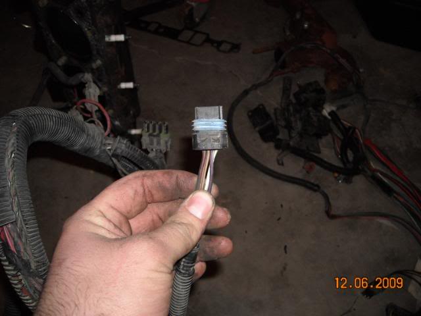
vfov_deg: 40.7
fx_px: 426
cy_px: 158
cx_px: 210
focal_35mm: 35
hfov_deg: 52.6
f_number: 2.8
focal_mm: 5.7
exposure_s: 1/60
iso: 200
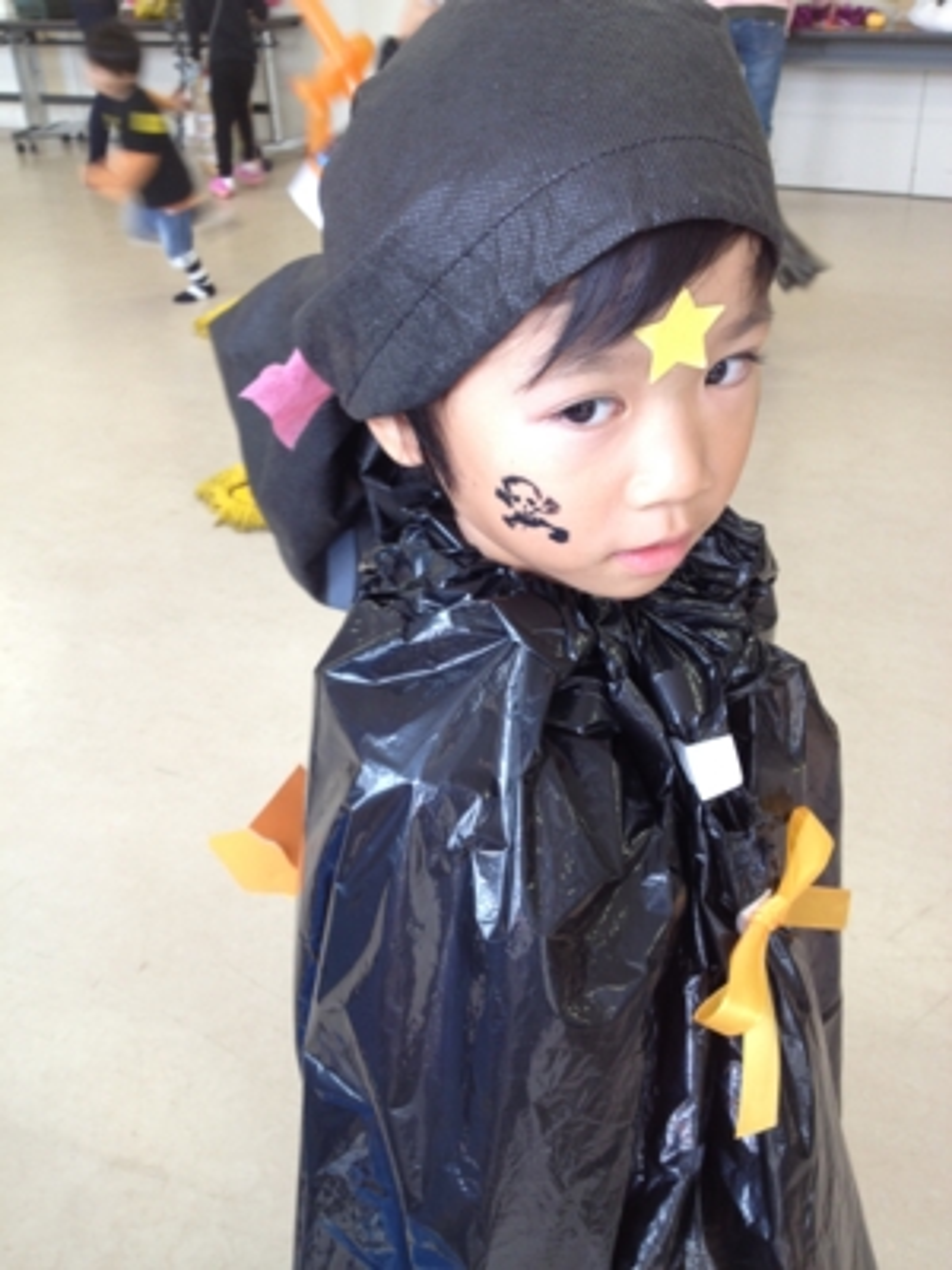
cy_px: 635
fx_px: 1283
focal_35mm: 35
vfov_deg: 52.6
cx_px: 476
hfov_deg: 40.7
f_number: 2.4
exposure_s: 1/30
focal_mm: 4.28
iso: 64
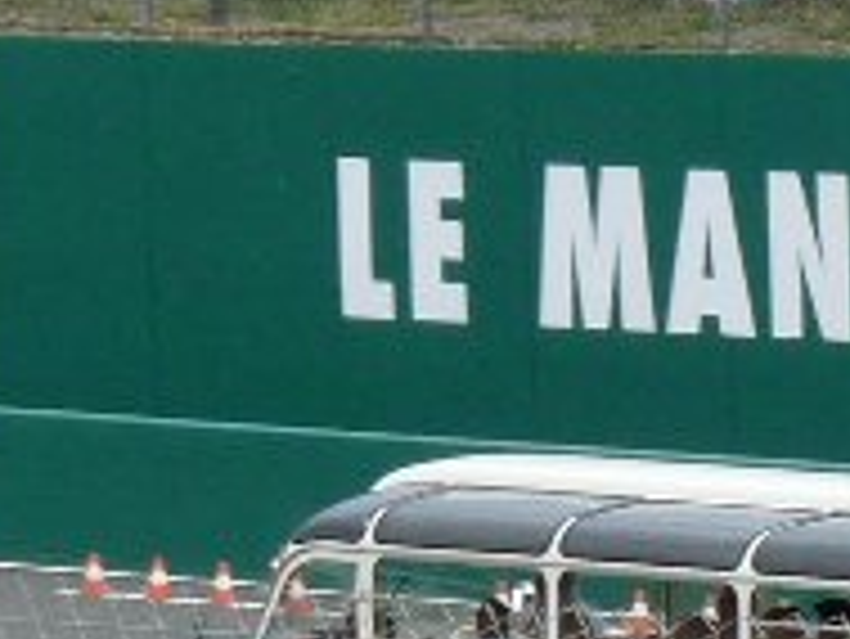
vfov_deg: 3.4
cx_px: 1106
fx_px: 10590
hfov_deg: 4.6
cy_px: 1305
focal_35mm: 431
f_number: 5
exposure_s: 1/200
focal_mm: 12.8
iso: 100
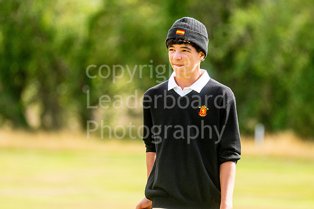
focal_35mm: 450
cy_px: 104
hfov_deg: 4.6
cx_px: 157
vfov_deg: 3.1
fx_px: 3923
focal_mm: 300
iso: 320
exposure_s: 1/1000
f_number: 4
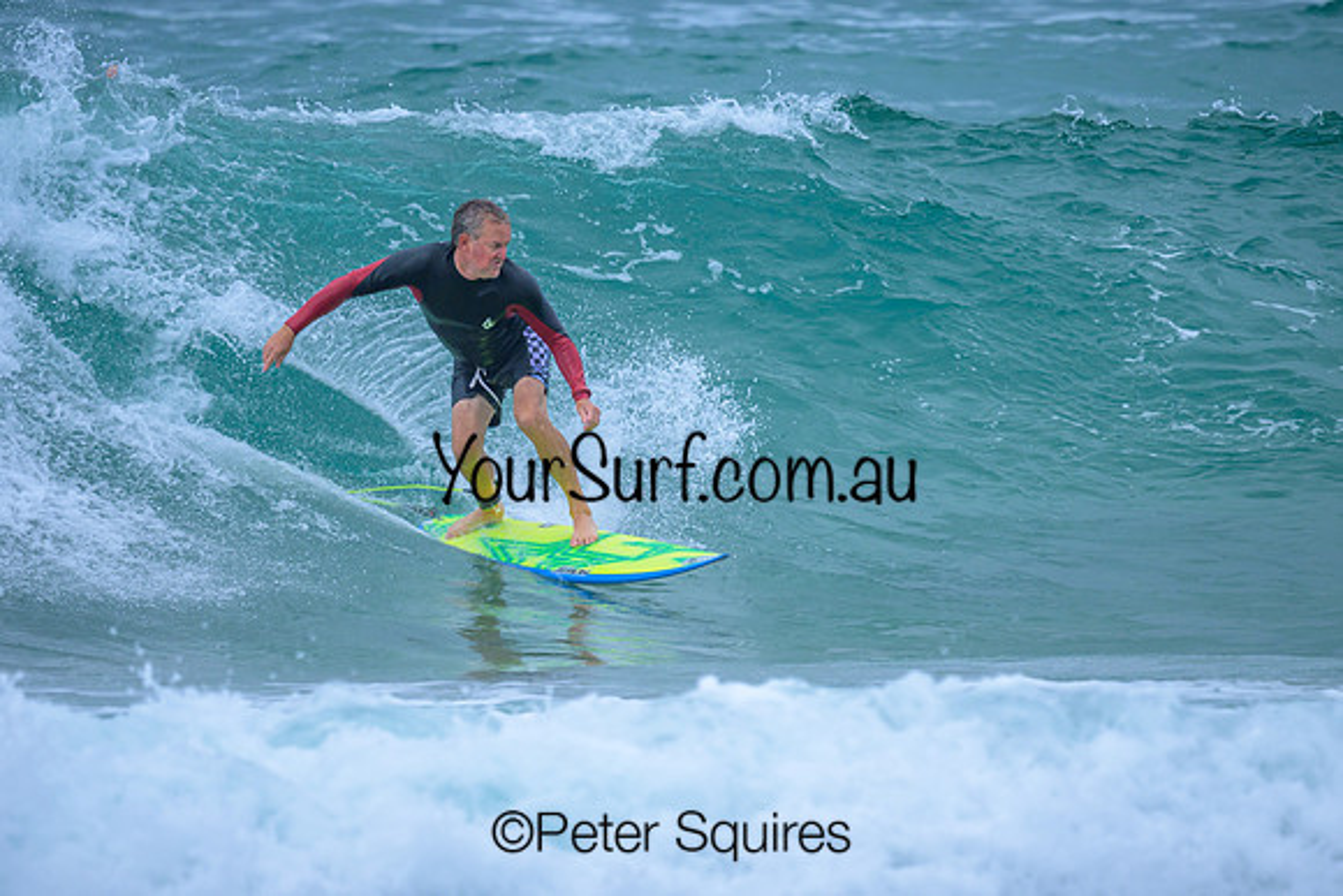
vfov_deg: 1.3
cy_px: 395
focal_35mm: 1099
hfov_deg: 1.9
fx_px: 41016
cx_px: 648
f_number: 6.3
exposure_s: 1/2000
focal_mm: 800
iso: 360
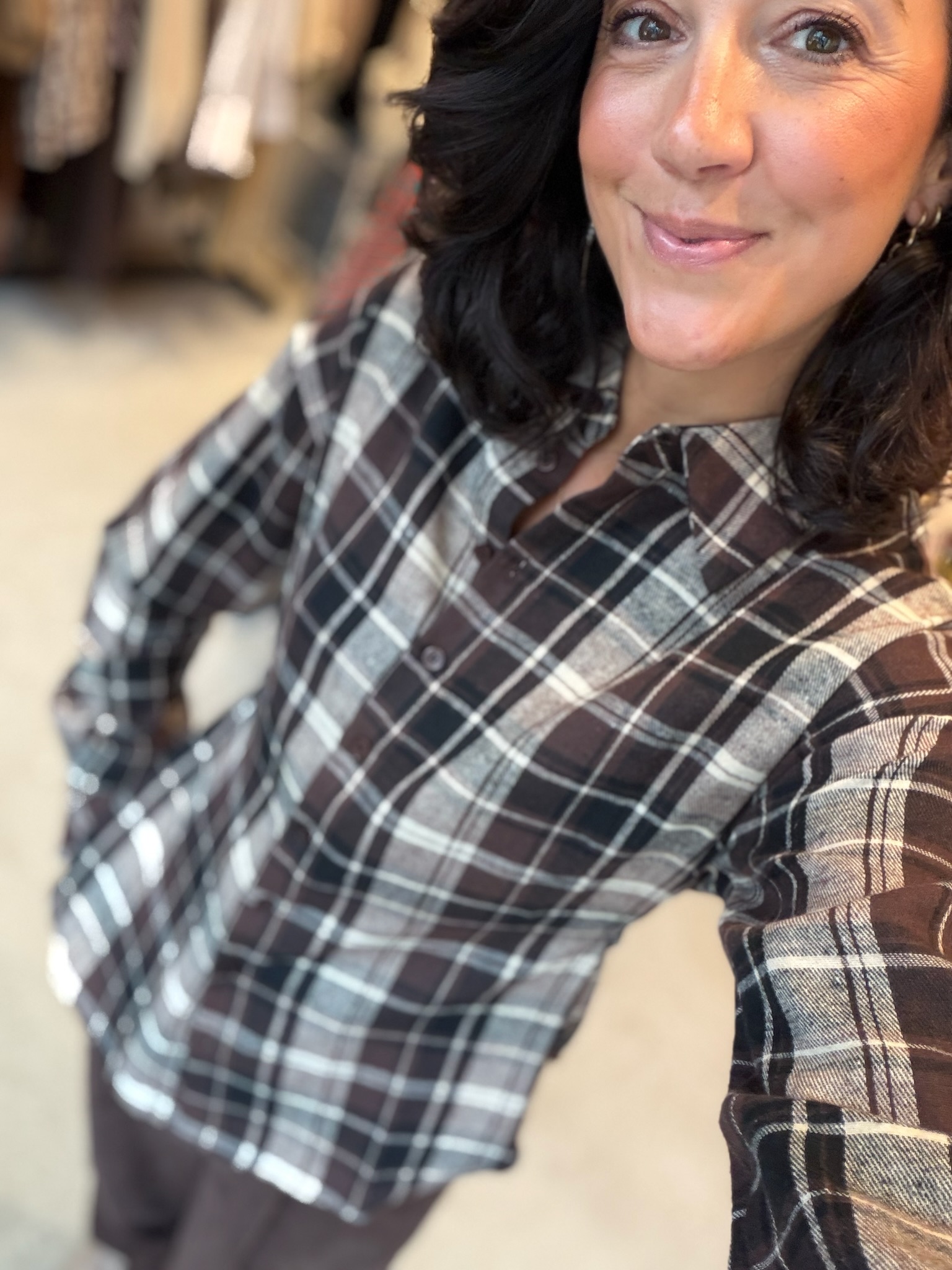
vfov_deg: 60.0
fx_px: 1100
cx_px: 476
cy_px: 635
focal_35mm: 30
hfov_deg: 46.8
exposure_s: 1/50
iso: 160
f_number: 1.9
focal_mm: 2.71
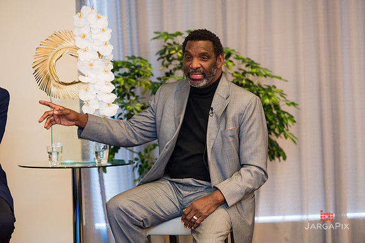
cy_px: 122
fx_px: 1571
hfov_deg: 13.3
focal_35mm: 155
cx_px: 182
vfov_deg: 8.8
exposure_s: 1/200
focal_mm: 155
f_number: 3.2
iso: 800
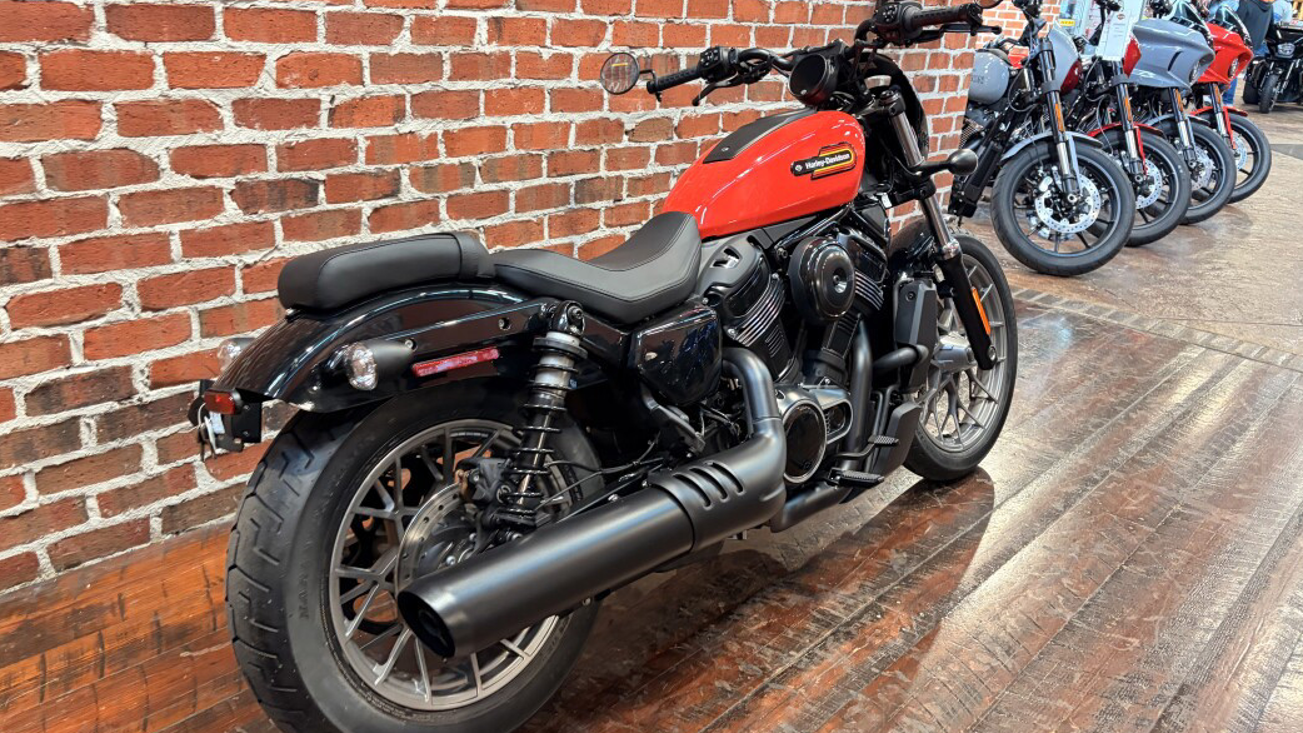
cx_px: 665
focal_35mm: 29
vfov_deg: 40.2
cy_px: 369
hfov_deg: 66.1
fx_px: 1002
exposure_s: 1/60
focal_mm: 5.96
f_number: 1.6
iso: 320
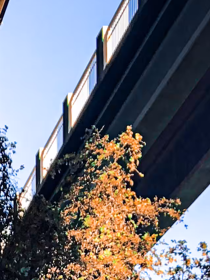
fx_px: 1076
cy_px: 617
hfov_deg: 10.3
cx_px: -209
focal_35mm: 133
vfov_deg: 12.4
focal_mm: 3.99
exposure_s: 1/120
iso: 25
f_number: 1.8
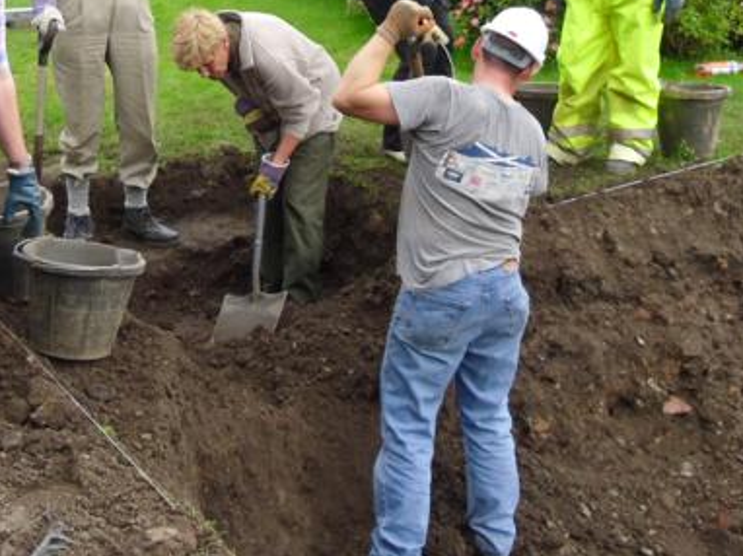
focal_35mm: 65
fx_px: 1394
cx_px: 261
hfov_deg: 29.7
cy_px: 86
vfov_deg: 22.2
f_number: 3.3
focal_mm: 5.6
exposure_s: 1/107
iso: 80
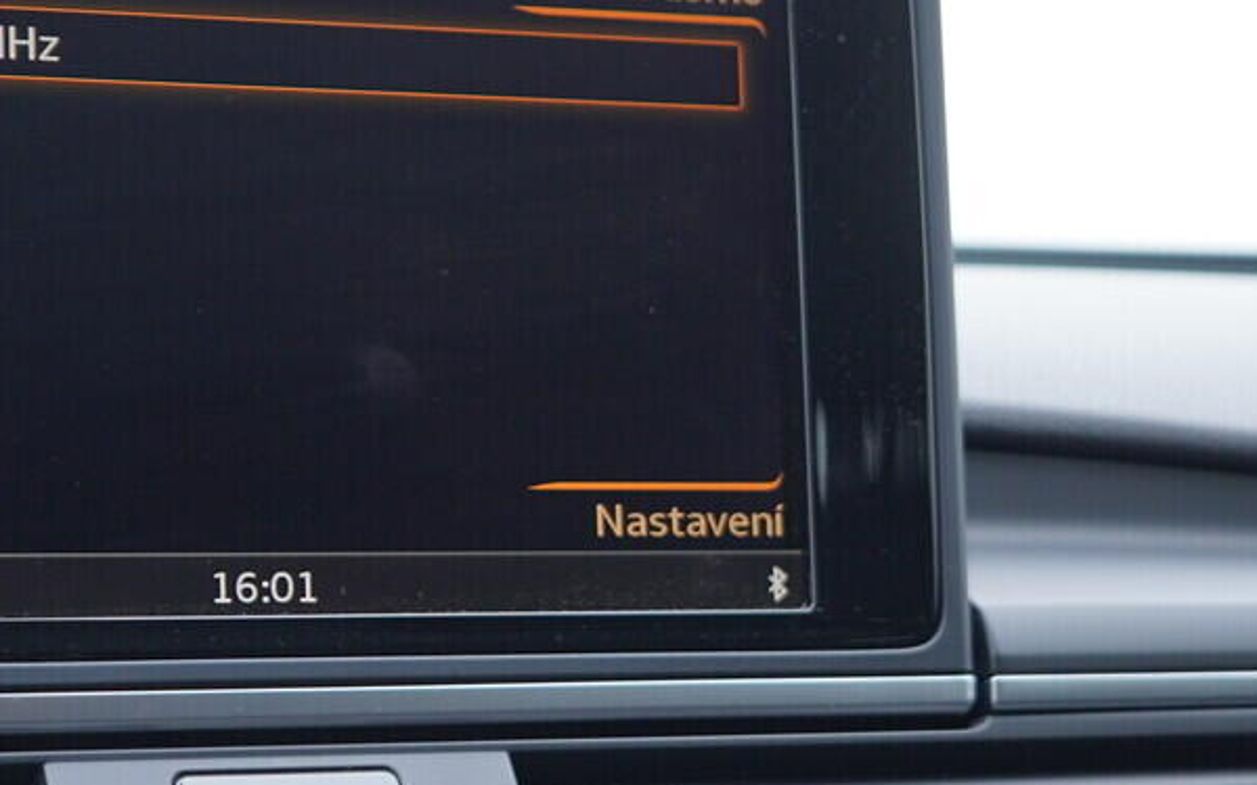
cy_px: 448
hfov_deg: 23.1
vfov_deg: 14.8
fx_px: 3015
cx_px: 214
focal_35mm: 88
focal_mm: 24
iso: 200
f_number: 2.8
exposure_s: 1/40
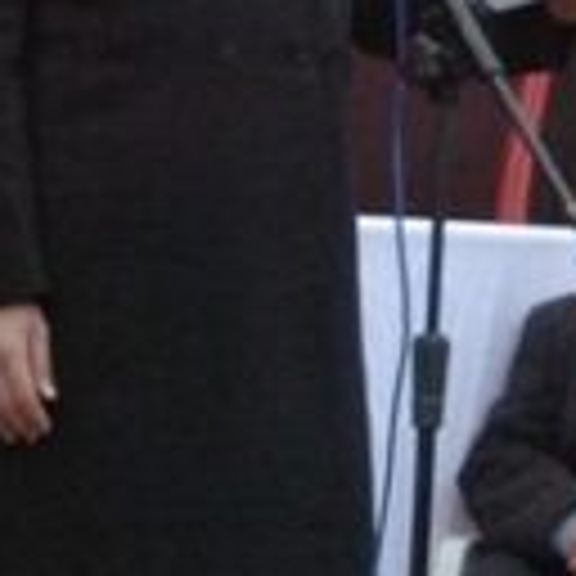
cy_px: 182
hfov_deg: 6.6
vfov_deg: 6.6
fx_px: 4989
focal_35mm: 265
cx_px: 423
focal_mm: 26
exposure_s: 1/125
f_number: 4.2
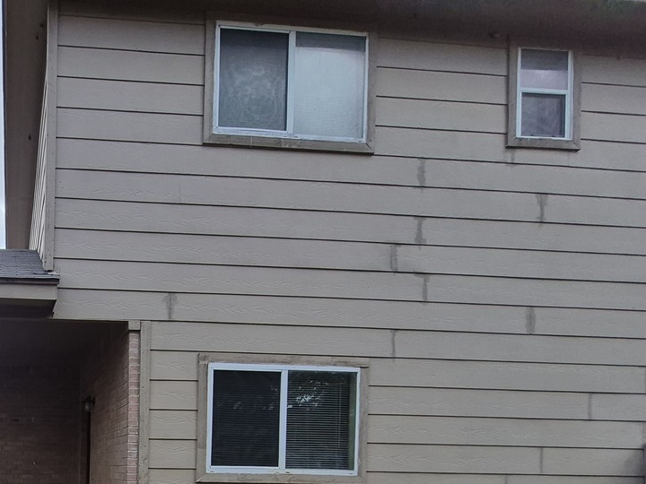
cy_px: 471
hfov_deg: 57.1
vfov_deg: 45.7
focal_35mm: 26
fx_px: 485
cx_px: 56
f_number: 2.2
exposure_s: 1/808
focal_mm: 1.74
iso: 40
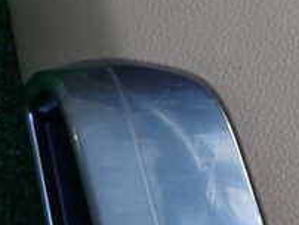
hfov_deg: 19.4
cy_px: 229
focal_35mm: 89
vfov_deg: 16.3
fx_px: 770
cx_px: 437
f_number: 2.3
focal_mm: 5.4
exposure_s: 1/125
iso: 160
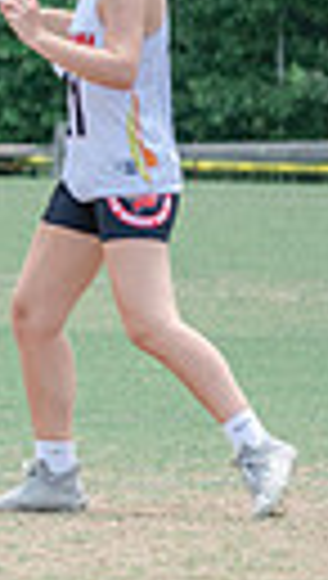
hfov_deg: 1.3
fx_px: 14606
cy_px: 302
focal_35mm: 949
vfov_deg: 2.3
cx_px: -1076
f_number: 5
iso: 400
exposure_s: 1/1250
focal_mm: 170
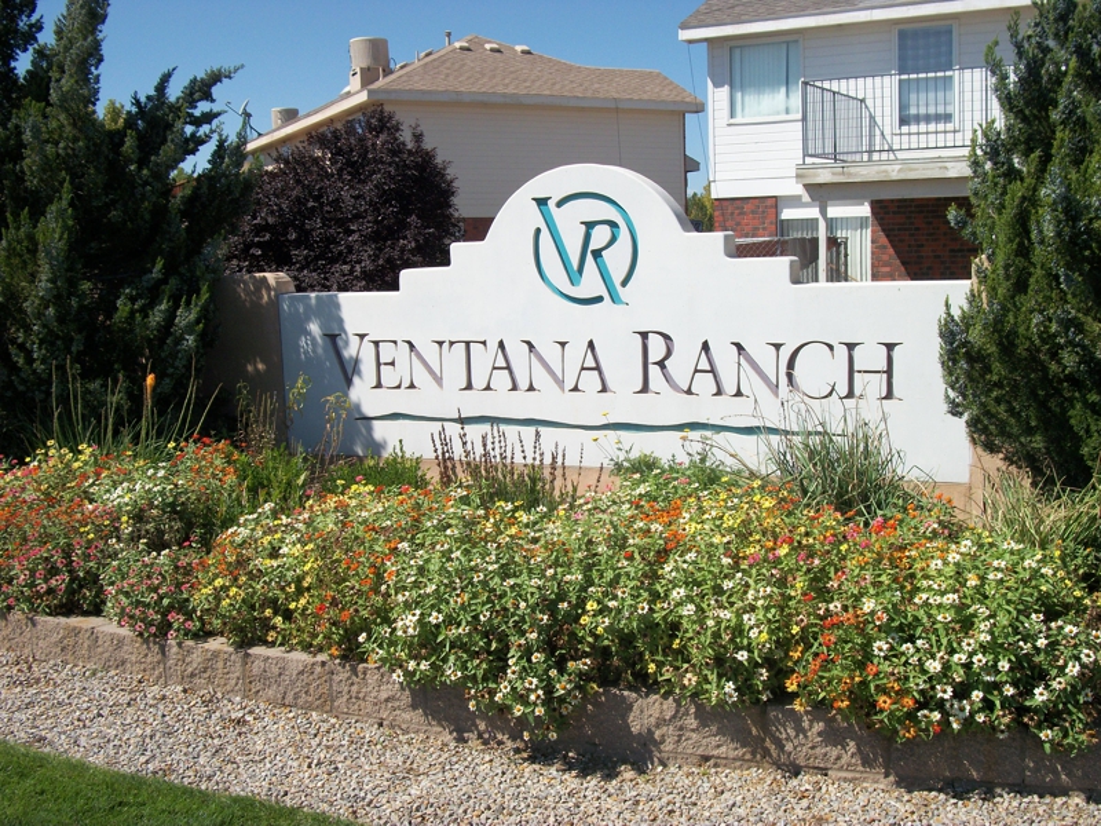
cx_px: 550
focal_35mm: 40
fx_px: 1272
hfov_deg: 46.8
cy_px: 413
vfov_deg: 36.0
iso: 80
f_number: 9.9
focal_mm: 7.1
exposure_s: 1/160
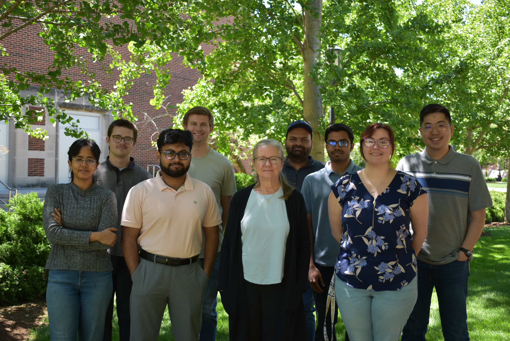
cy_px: 170
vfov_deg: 29.9
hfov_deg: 43.6
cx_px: 255
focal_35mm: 45
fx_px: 638
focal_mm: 30
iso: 200
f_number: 4.2
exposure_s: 1/200
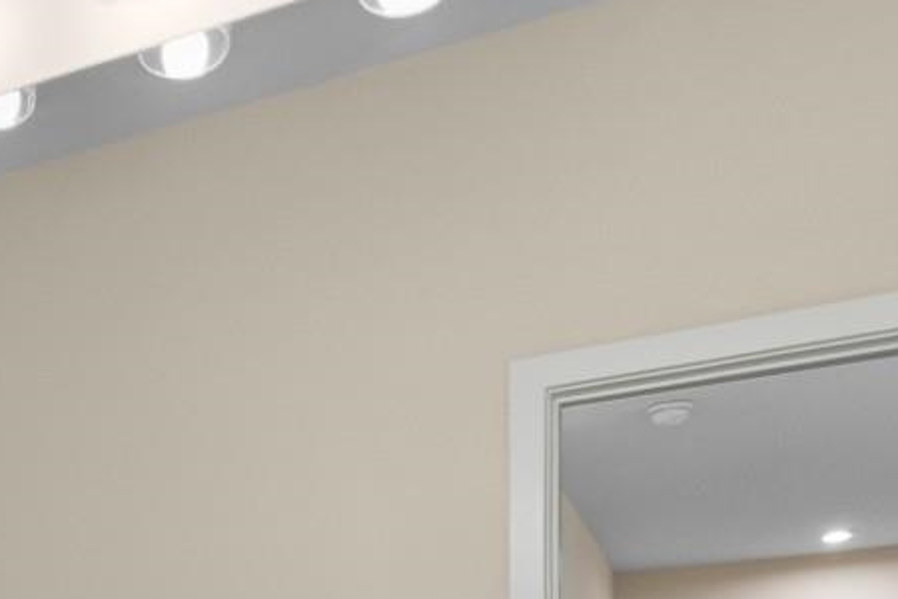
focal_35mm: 54
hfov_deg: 31.8
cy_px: 855
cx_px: -134
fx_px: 1347
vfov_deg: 21.6
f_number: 4.5
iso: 100
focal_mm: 10
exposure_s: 1/30
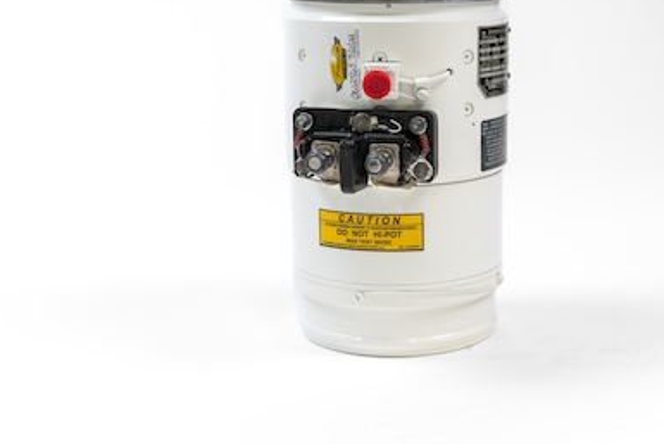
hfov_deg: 29.6
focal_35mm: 68
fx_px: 1253
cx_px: 385
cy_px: 100
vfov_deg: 19.9
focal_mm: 43.6
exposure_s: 1/60
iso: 250
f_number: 5.6
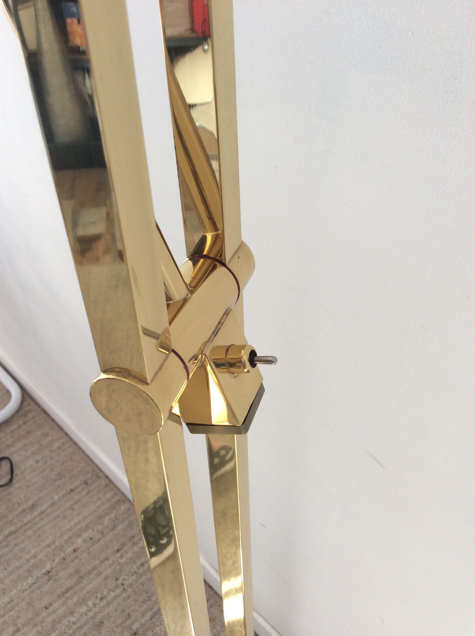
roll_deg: +2.5
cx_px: 238
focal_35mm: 32
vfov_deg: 56.9
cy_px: 318
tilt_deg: -40.0
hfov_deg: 44.1
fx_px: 587
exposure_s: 1/25
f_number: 2.4
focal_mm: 3.3
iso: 32
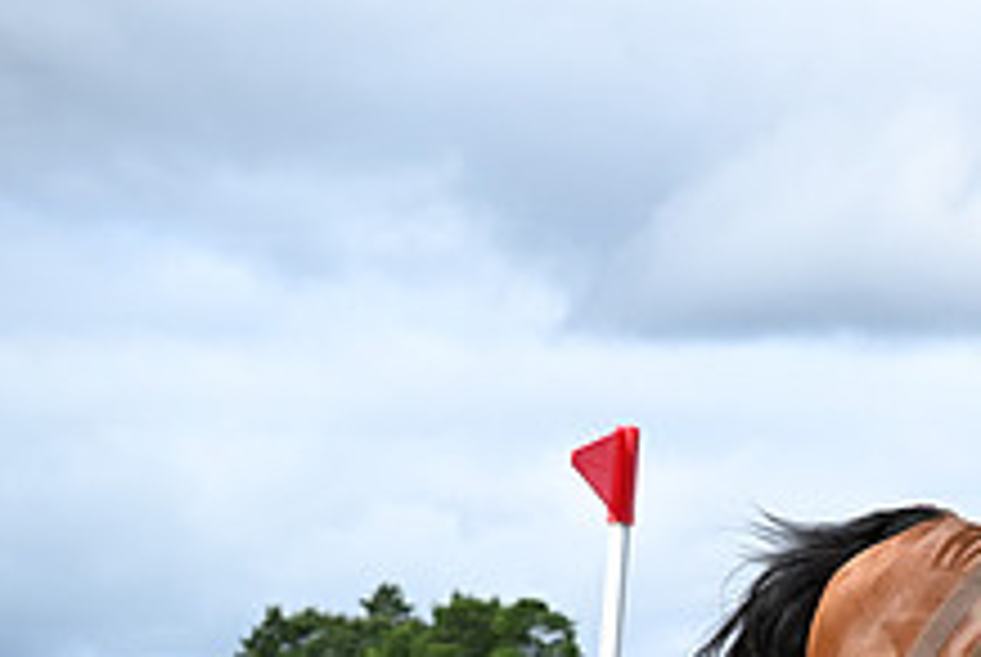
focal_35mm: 210
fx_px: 5730
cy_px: 821
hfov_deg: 9.6
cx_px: 1264
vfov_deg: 6.5
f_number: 4.5
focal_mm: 79
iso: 320
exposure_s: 1/1250
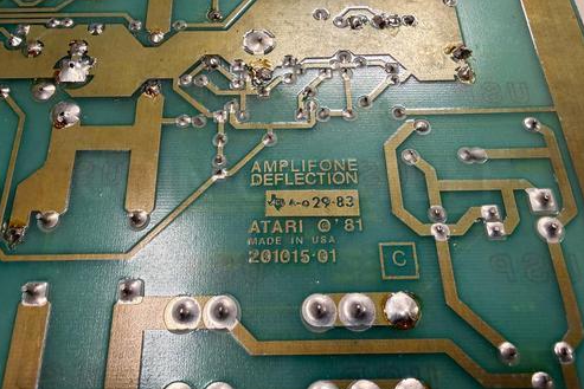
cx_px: 296
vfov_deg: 47.9
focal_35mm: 27
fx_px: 438
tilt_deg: -65.7
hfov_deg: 67.4
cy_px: 179
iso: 200
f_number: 2.2
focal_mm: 2.22
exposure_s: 1/120
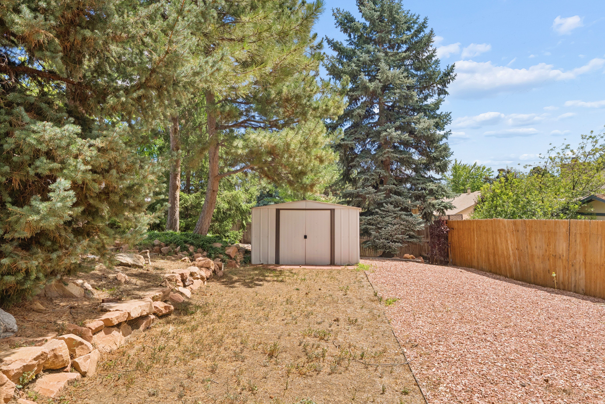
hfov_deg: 73.7
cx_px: 302
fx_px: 404
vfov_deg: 53.2
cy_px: 202
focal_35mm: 24
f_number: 9
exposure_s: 1/640
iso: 250
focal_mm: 24
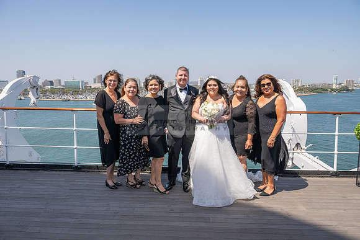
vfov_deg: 49.6
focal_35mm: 26
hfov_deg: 69.4
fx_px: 260
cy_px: 120
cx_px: 180
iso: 200
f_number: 11
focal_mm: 26
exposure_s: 1/200
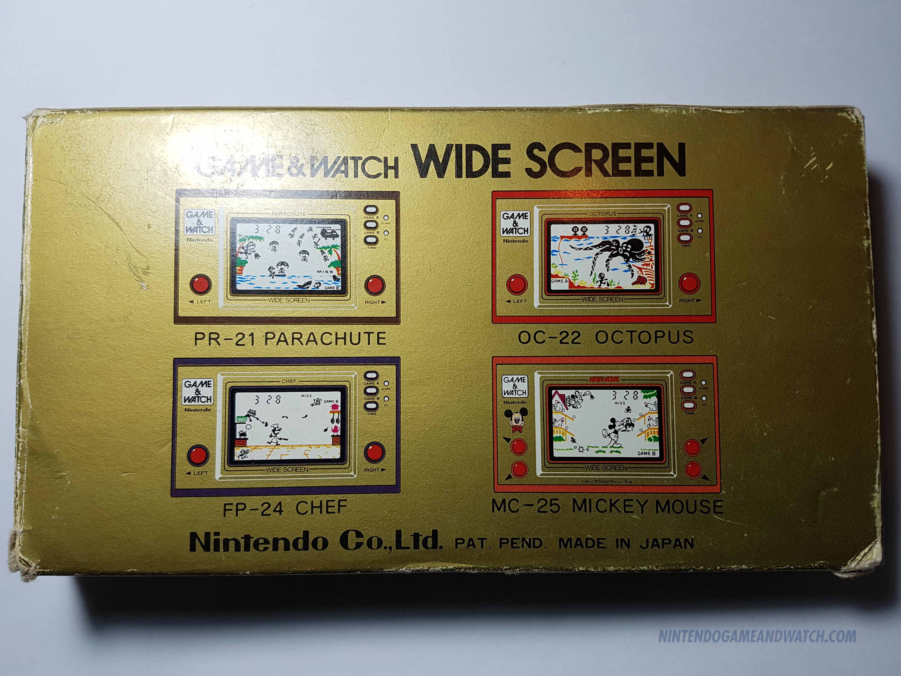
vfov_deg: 53.1
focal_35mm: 26
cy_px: 338
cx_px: 450
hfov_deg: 67.3
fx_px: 677
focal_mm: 4.2
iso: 50
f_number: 1.7
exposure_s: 1/258
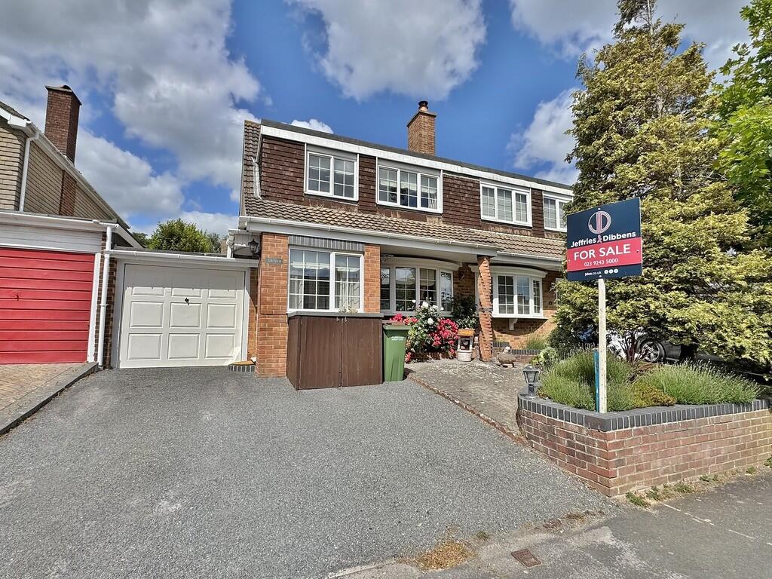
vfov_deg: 85.7
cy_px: 290
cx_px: 386
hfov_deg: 102.1
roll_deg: +0.5
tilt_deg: +5.6
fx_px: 312
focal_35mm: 14
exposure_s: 1/2985
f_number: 2.2
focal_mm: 2.22
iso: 50
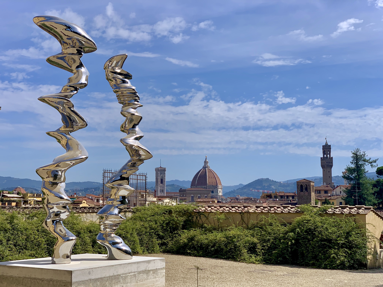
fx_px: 575
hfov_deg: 36.8
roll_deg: -0.3
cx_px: 192
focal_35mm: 52
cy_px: 144
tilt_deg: +6.8
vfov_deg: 28.0
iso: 16
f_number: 2.4
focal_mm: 6
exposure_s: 1/1916
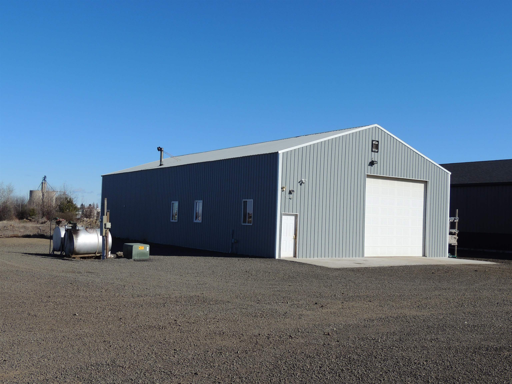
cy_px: 192
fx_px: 592
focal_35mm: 40
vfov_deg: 36.0
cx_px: 256
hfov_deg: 46.8
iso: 100
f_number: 3.7
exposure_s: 1/1600
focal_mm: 7.1
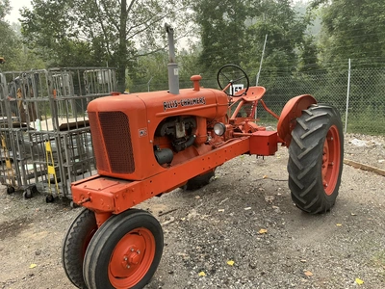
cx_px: 192
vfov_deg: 49.7
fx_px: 311
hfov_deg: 63.4
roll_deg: +2.5
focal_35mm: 28
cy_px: 144
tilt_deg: -8.4
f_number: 1.8
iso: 25
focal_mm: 3
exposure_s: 1/562
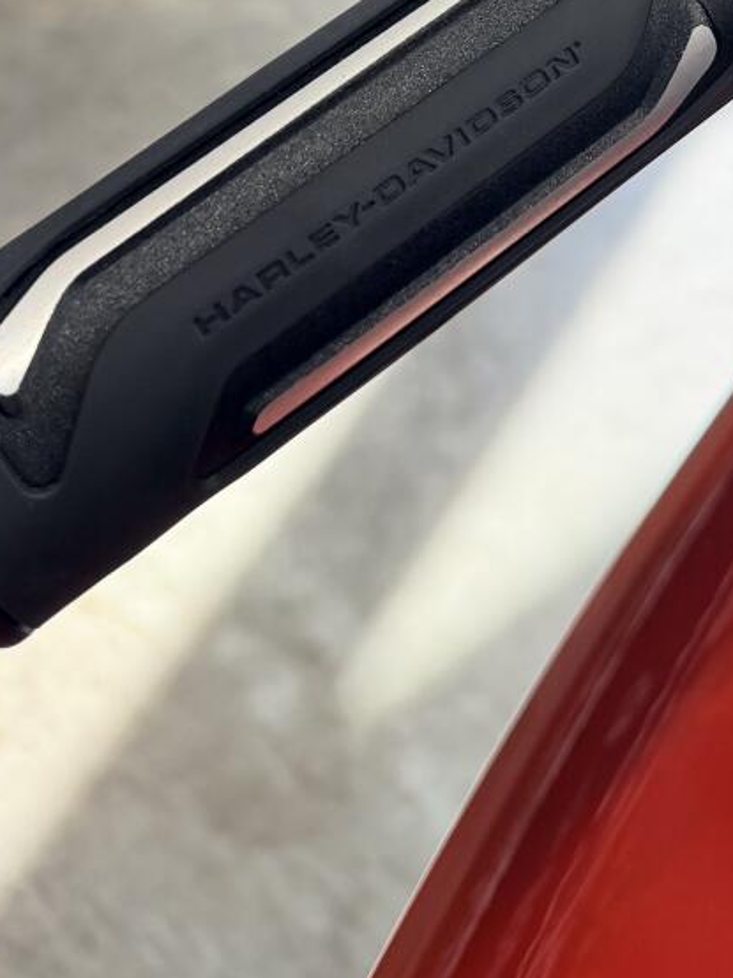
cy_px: -321
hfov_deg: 21.8
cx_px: 720
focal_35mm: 65
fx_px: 1837
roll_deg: -9.9
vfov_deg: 25.4
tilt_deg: -31.6
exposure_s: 1/69
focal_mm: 6.76
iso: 200
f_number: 1.78
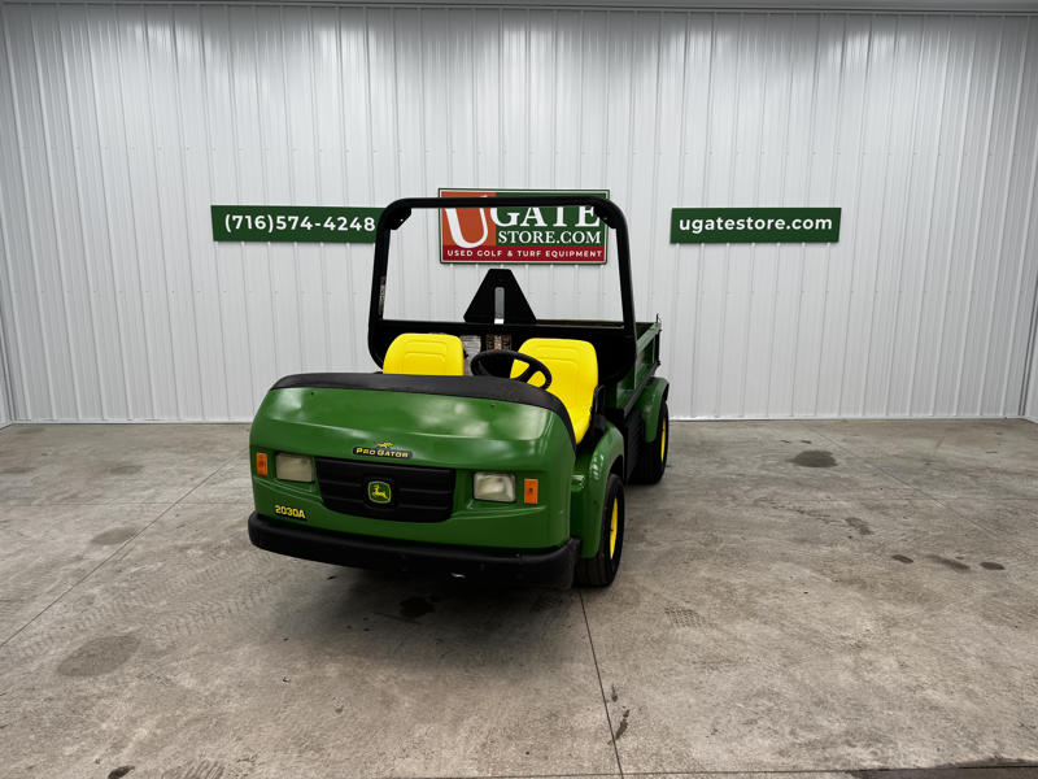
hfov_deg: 71.6
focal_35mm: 24
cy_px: 390
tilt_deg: -12.5
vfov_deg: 56.8
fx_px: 720
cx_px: 519
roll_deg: -1.0
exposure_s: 1/131
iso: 50
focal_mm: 6.76
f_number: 1.78
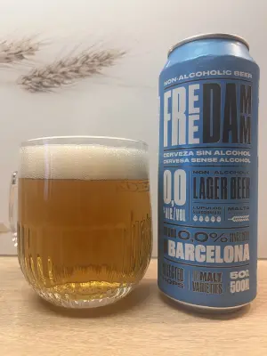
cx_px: 134
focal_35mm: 26
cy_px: 178
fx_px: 267
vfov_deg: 67.3
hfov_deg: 53.1
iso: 80
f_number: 1.6
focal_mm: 5.1
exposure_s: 1/50
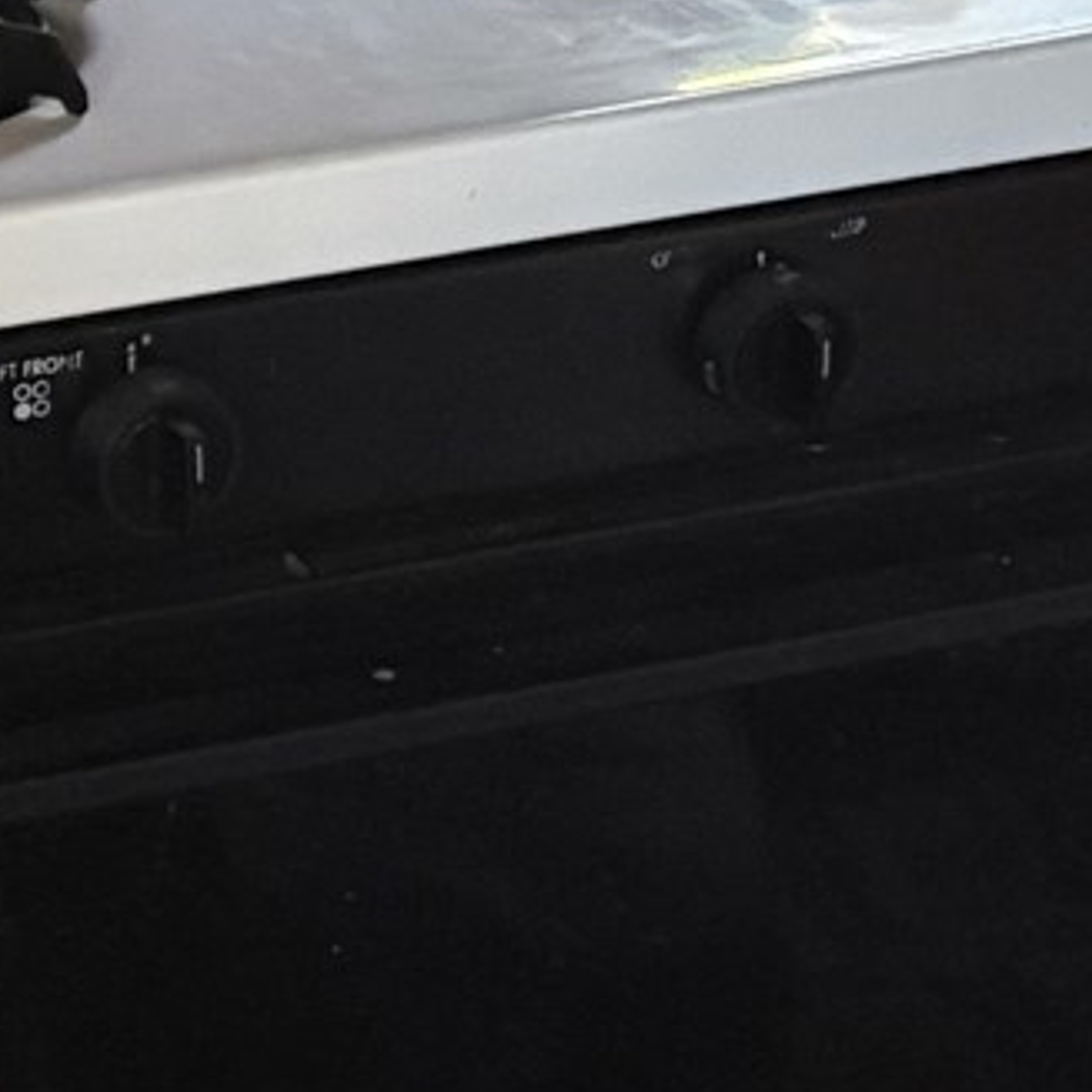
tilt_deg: -18.0
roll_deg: +1.3
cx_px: -905
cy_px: 10
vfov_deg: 10.7
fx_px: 5782
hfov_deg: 10.2
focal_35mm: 162
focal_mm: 5.96
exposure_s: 1/30
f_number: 1.6
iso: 640
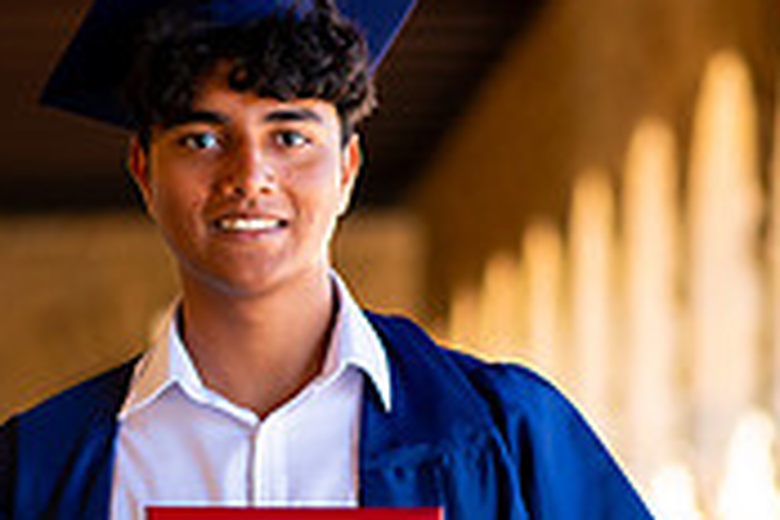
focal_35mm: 284
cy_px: 625
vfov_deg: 4.8
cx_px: 238
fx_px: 6153
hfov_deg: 7.2
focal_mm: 85
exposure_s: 1/200
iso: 64
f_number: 2.8
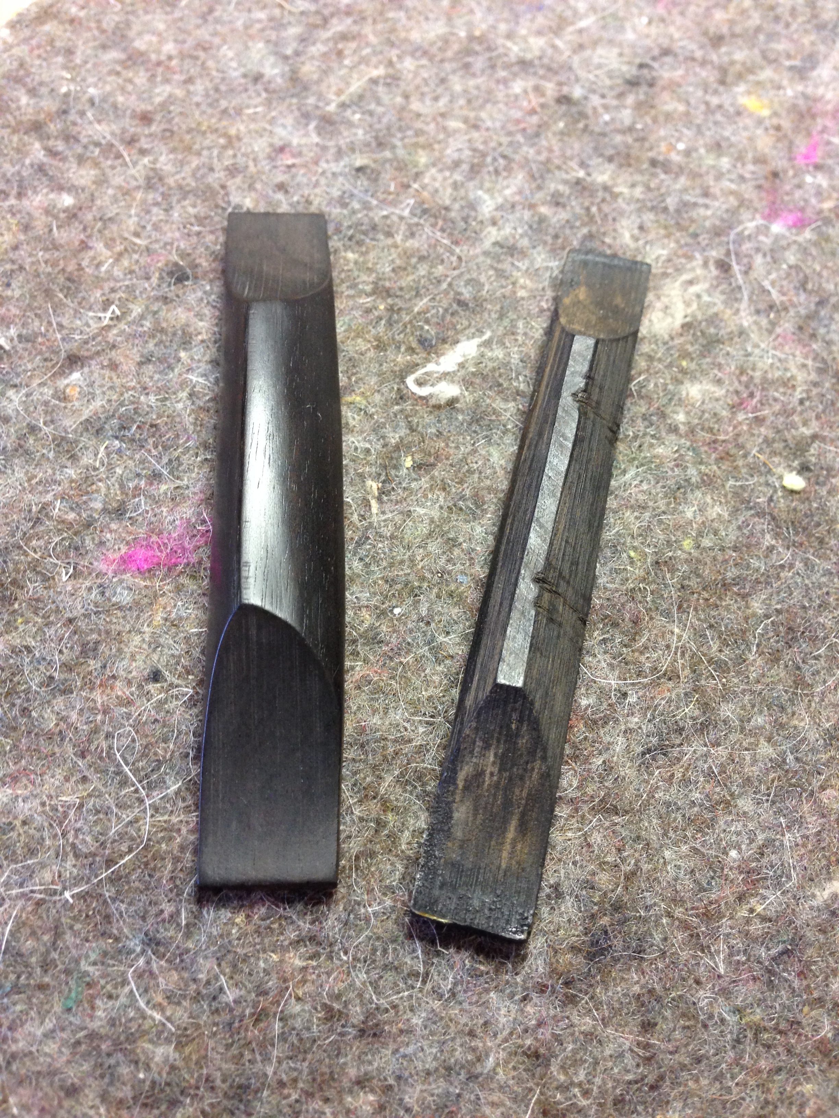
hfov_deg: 42.9
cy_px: 559
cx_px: 420
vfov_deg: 55.4
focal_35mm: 33
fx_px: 1066
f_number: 2.4
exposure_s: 1/20
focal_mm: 4.12
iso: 160
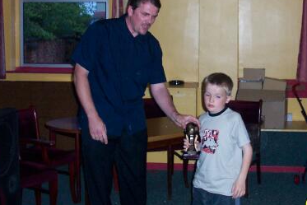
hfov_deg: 33.2
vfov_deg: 22.5
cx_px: 200
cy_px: 60
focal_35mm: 60
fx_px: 512
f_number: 2.8
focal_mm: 7.5
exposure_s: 1/30
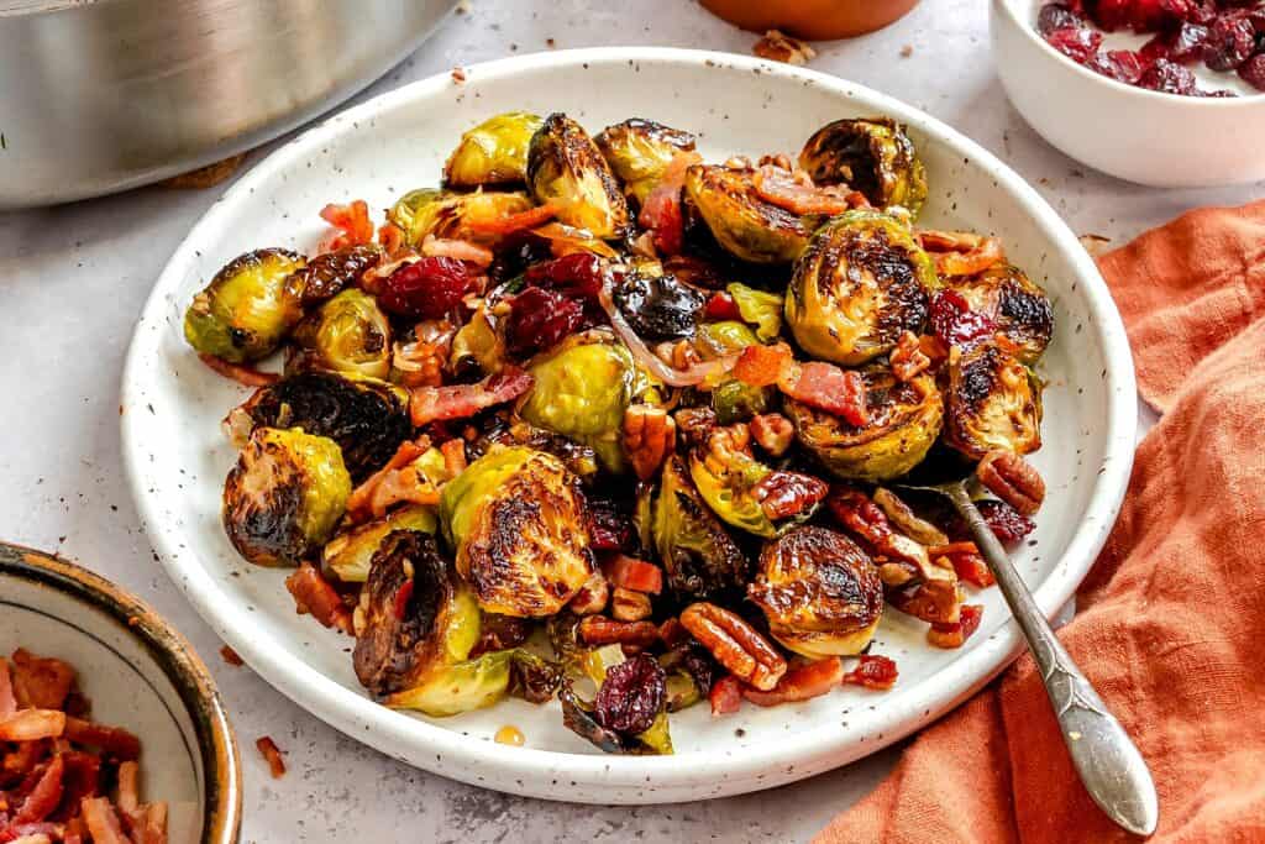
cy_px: 448
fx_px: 2938
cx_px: 652
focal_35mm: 84
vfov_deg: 16.3
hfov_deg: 24.3
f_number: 5.6
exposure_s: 1/40
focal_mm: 24
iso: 250
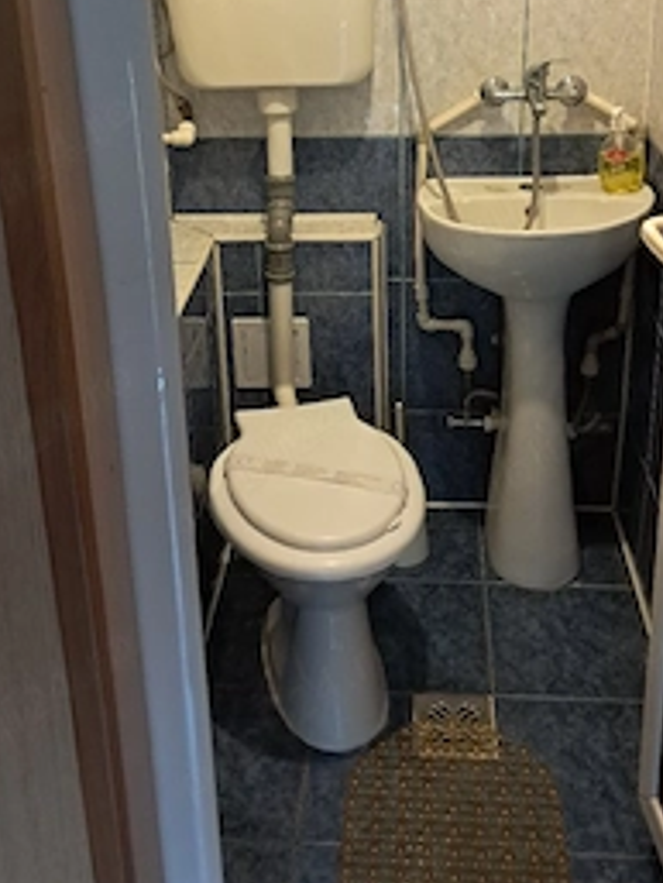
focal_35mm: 42
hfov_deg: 34.4
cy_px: 220
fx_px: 1072
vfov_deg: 43.3
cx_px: 357
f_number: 1.8
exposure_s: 1/50
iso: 640
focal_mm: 4
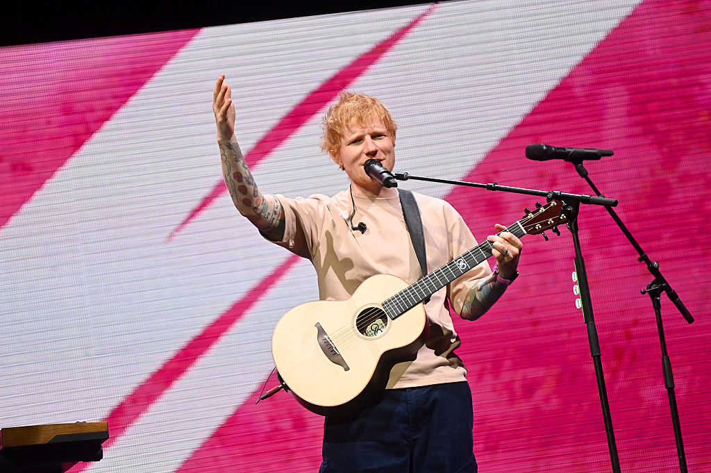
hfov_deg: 8.6
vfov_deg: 5.7
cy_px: 236
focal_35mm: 240
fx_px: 4736
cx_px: 356
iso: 3200
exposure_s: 1/3200
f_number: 2.8
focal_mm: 200
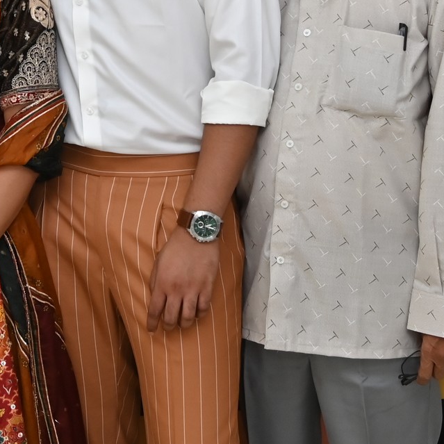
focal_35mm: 98
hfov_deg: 17.4
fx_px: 1422
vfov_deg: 17.5
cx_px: 17
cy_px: 61
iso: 800
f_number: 4
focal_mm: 24
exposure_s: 1/200
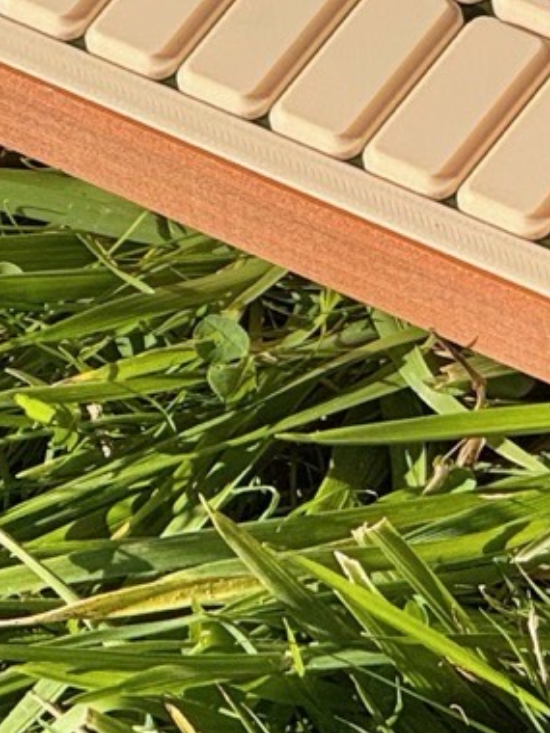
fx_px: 10698
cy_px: -216
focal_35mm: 505
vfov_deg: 3.9
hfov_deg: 2.9
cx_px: 249
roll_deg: +1.1
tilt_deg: -36.7
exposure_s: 1/1096
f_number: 2.8
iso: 50
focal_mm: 15.66
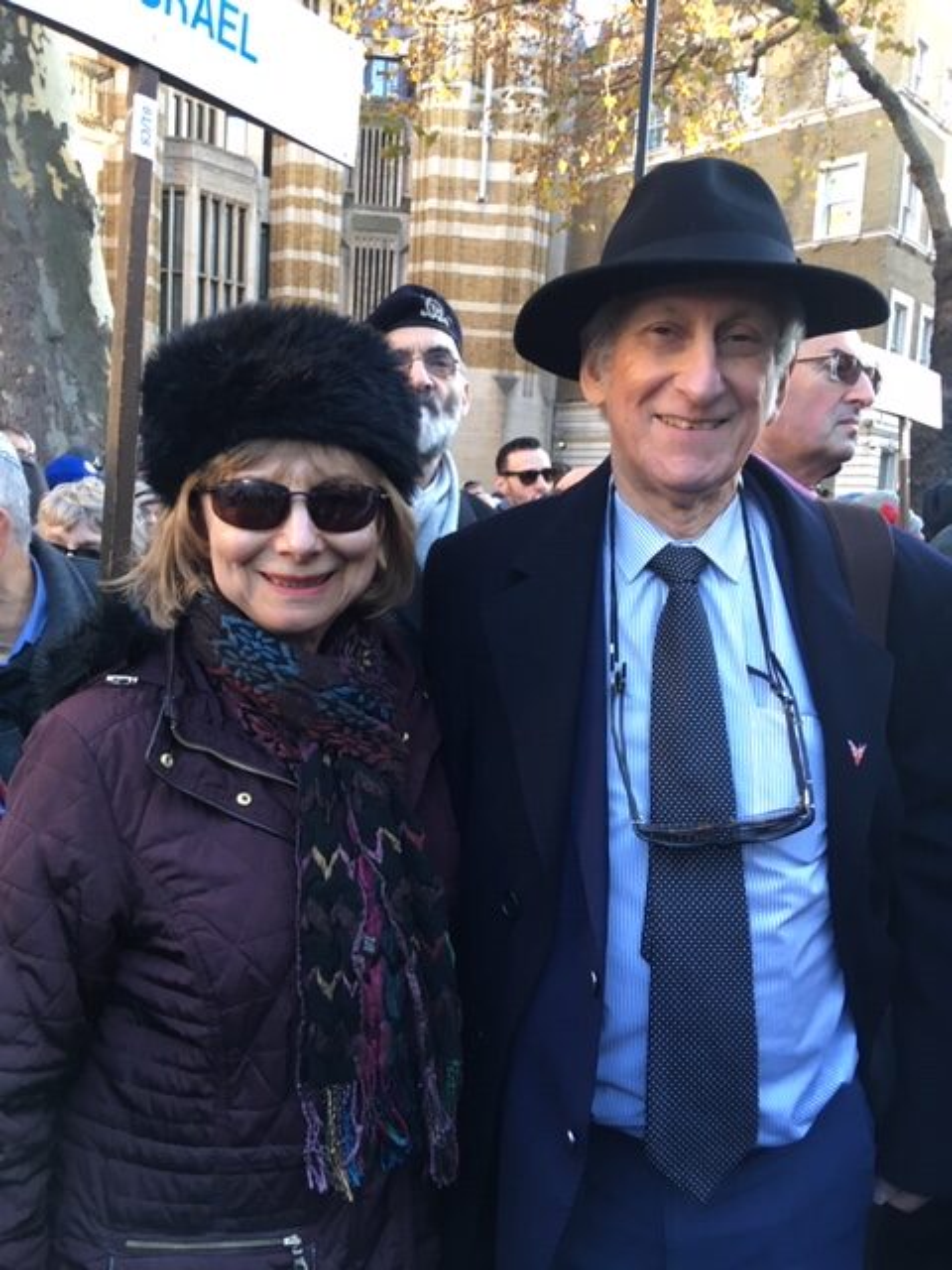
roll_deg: -1.2
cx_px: 476
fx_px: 1063
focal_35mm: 29
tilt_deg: -8.9
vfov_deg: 61.7
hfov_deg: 48.2
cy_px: 635
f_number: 2.2
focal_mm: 4.15
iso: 32
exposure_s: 1/33
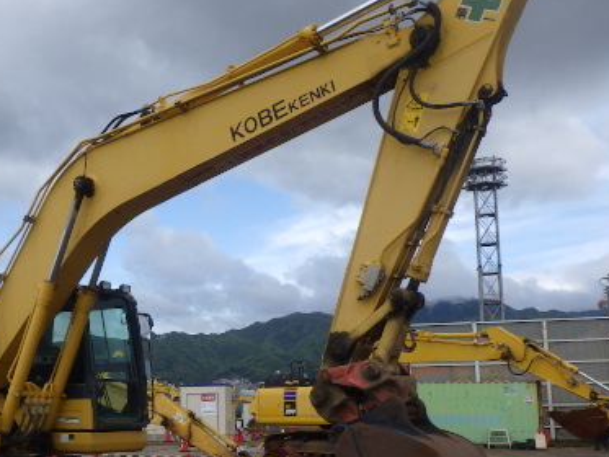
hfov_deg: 38.7
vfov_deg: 30.2
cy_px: 279
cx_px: 160
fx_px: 845
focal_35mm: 48
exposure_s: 1/800
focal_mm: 5
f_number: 4.2
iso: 125
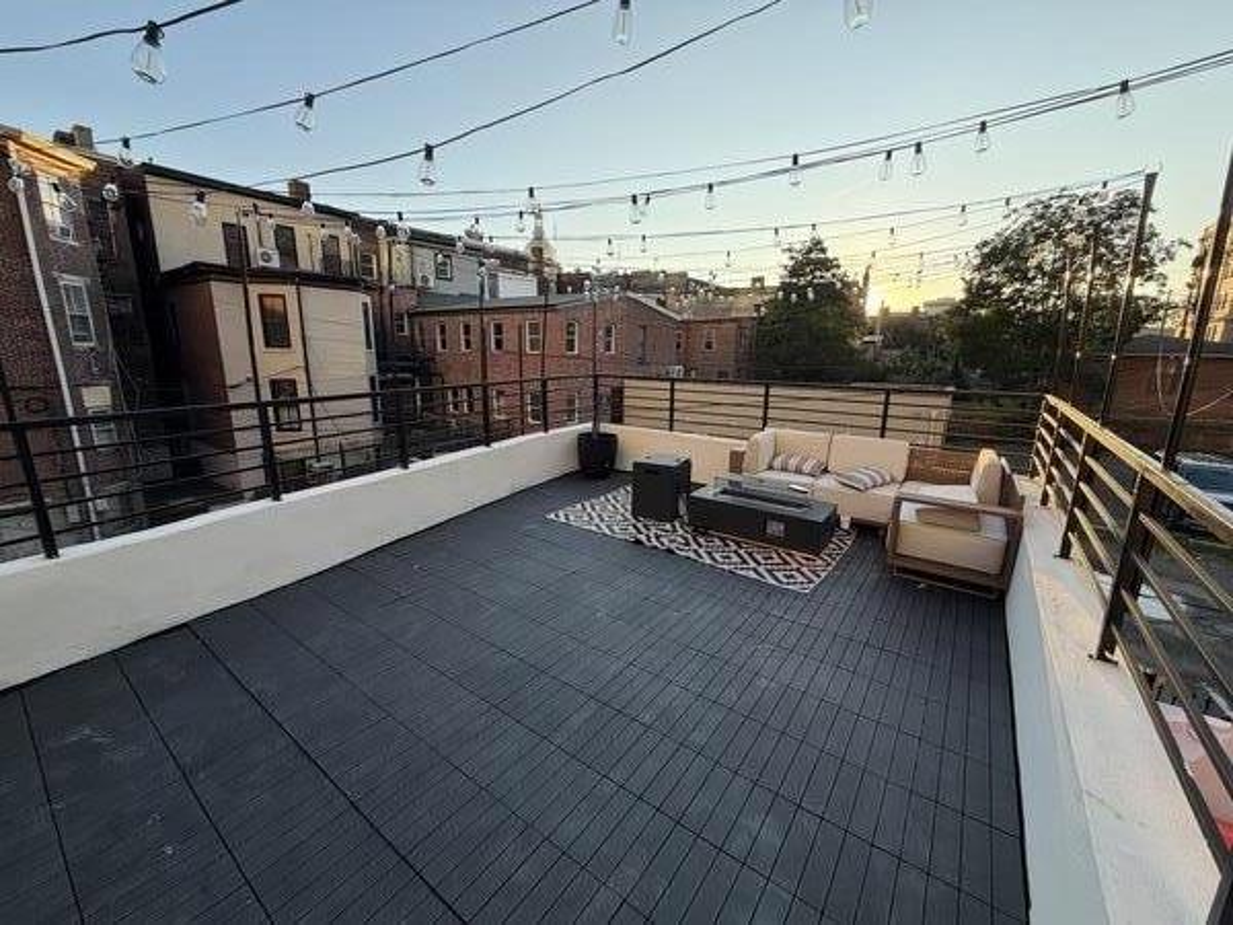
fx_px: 499
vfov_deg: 85.7
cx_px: 616
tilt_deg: -11.3
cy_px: 462
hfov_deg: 102.1
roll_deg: -0.7
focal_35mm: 14
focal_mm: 2.22
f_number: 2.2
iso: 40
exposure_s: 1/254
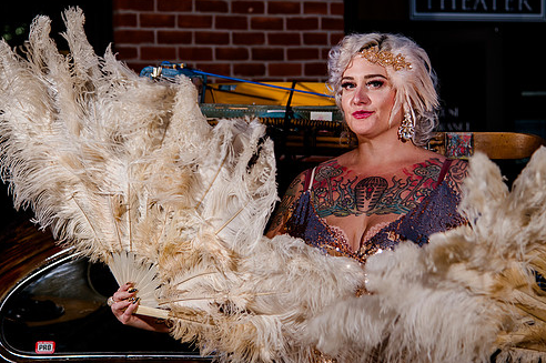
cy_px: 141
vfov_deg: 14.4
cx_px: 280
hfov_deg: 21.5
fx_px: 1439
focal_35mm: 95
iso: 640
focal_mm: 75
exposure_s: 1/320
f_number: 4
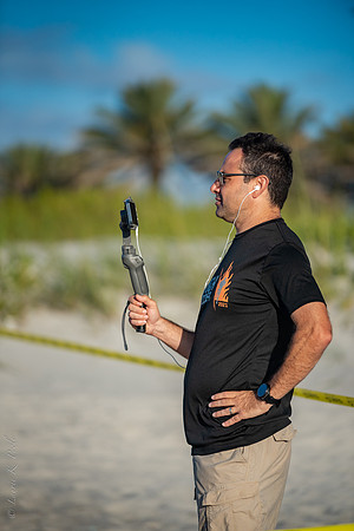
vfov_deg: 10.3
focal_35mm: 200
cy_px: 266
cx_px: 177
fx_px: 2950
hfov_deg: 6.9
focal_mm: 200
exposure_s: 1/4000
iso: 450
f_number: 2.8
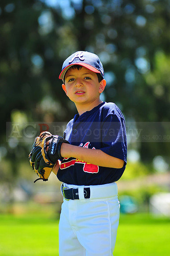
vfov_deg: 11.4
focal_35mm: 180
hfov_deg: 7.6
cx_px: 85
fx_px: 1276
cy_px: 128
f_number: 5
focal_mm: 180
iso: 200
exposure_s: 1/400
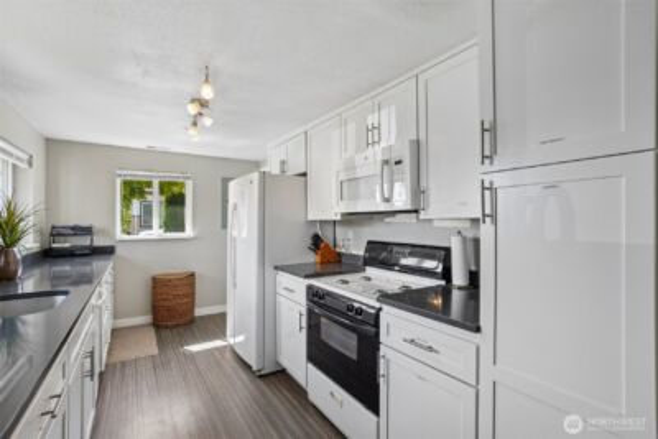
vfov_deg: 73.8
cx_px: 329
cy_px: 220
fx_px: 293
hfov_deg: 96.7
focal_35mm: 16
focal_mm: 16
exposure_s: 1/30
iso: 400
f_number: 8
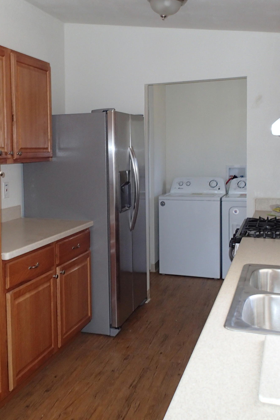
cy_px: 191
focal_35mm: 39
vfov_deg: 49.5
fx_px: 455
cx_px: 84
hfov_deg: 33.8
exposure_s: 1/30
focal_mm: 4.5
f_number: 2
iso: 200
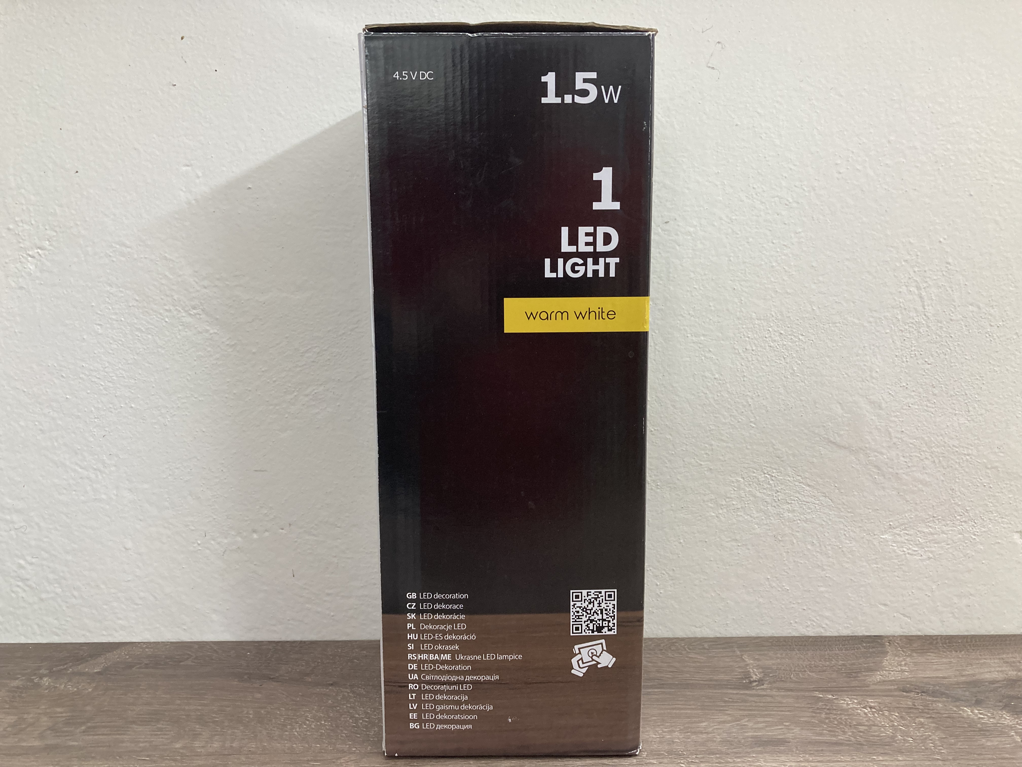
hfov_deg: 63.4
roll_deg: +0.4
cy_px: 384
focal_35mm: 28
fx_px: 827
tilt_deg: -8.9
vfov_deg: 49.7
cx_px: 511
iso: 125
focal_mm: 3.99
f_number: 1.8
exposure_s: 1/50
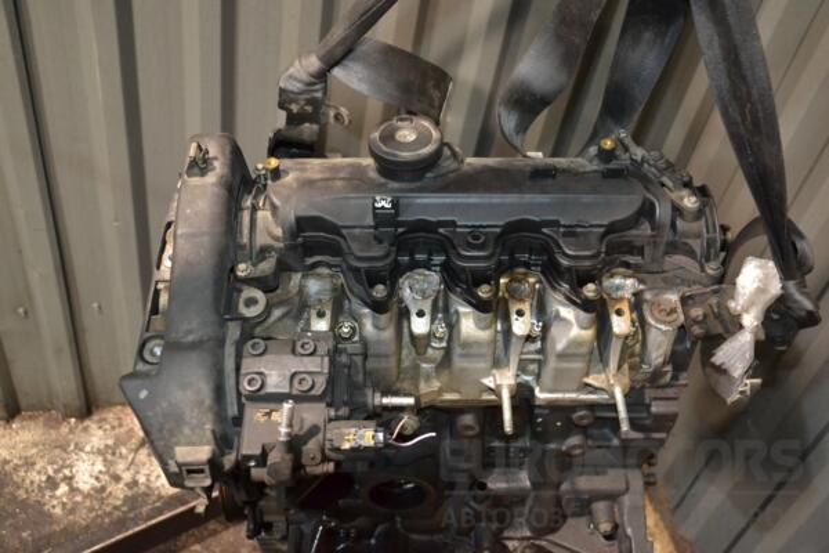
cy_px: 276
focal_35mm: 38
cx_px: 414
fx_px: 863
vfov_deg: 35.5
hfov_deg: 51.3
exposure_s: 1/60
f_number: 4
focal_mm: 25
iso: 2500
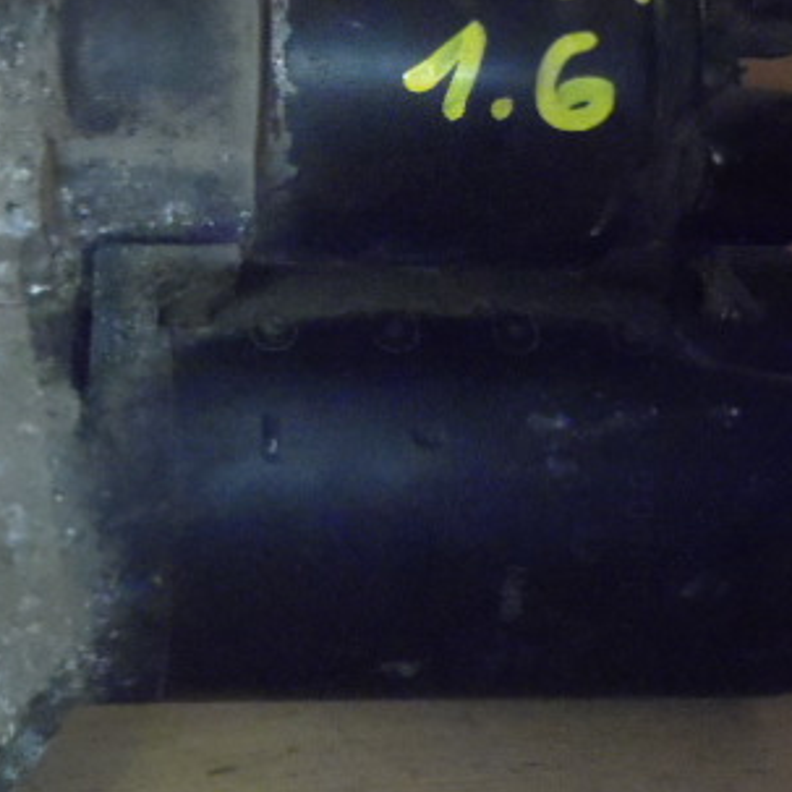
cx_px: 256
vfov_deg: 25.0
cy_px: 314
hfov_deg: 24.9
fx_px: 1786
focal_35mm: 69
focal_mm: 6.64
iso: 1600
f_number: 4.7
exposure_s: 1/20
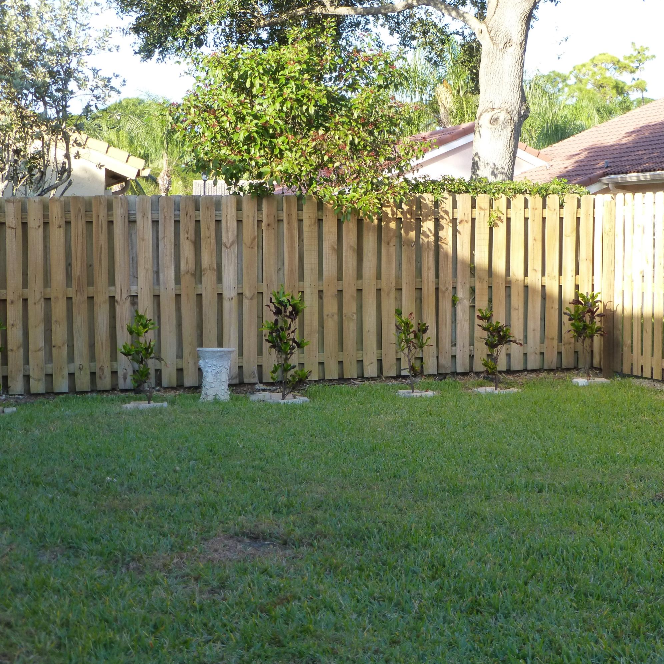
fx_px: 1389
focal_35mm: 64
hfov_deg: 26.8
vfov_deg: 26.9
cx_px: 391
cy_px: 334
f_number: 4.6
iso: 160
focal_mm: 9.7
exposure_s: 1/125
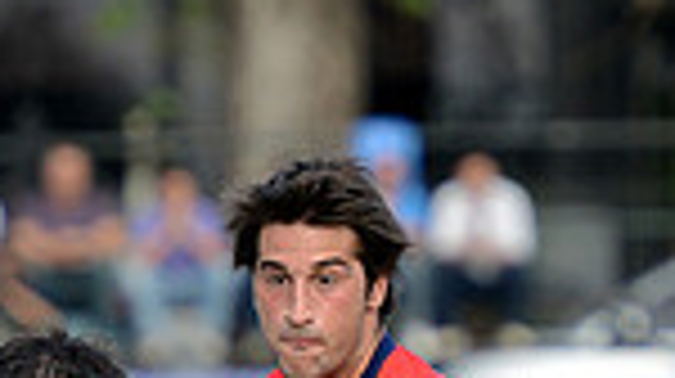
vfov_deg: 1.2
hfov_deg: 2.2
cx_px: 558
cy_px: 718
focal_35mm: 973
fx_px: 17396
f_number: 4
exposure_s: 1/500
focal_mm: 240
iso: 500
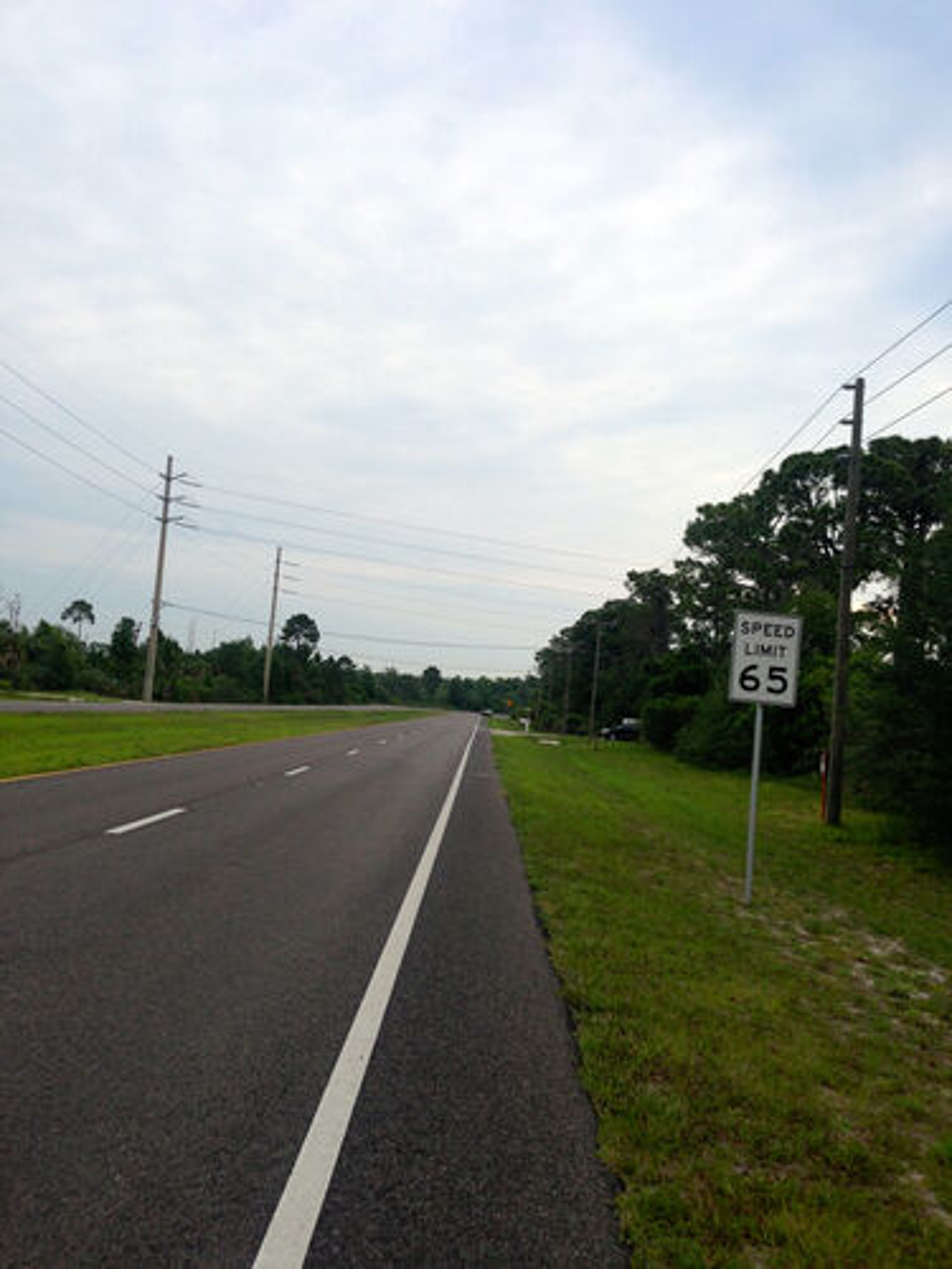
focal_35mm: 33
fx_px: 1210
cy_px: 634
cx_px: 476
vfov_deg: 55.4
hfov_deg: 42.9
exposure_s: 1/251
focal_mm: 4.13
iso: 50
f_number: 2.4
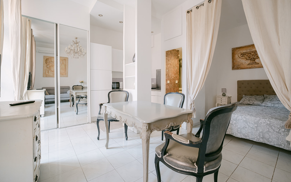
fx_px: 119
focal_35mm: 15
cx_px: 149
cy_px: 86
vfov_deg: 74.7
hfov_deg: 101.4
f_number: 10
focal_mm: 9
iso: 160
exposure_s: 1/4
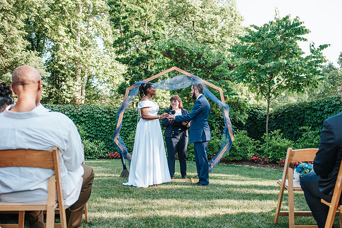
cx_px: 179
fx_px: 356
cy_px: 109
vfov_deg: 35.6
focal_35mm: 37
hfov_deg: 51.3
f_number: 3.2
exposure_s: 1/640
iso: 360
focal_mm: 35
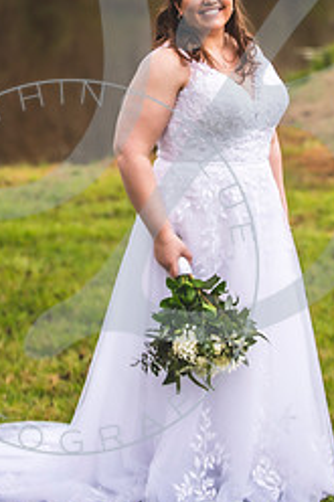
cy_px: 113
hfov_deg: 10.8
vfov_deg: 16.1
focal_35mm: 127
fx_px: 1770
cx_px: 162
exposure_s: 1/320
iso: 320
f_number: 2.8
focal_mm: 70
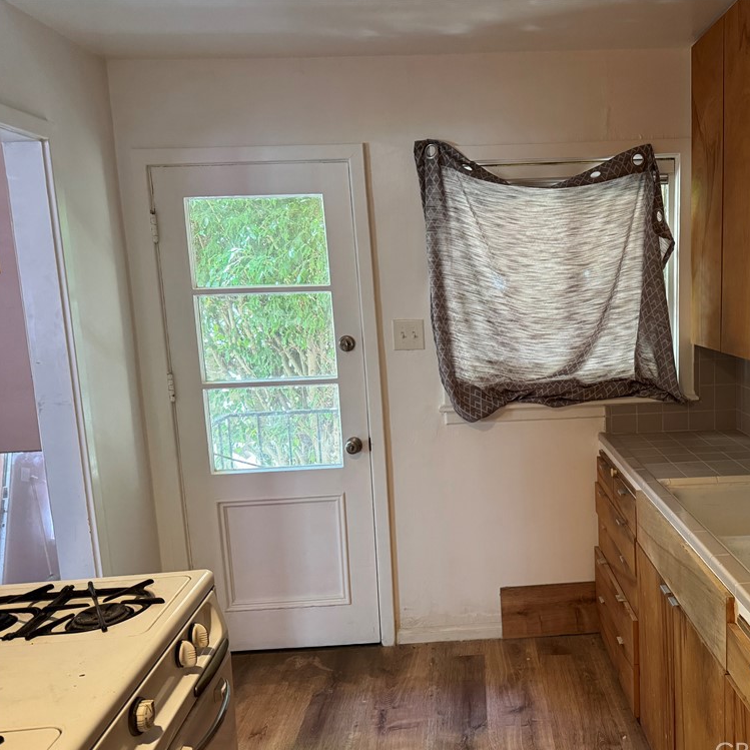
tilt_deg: -9.4
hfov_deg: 54.4
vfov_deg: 55.6
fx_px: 711
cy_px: 382
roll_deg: +2.4
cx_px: 503
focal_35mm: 29
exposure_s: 1/60
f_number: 1.78
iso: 500
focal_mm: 6.76
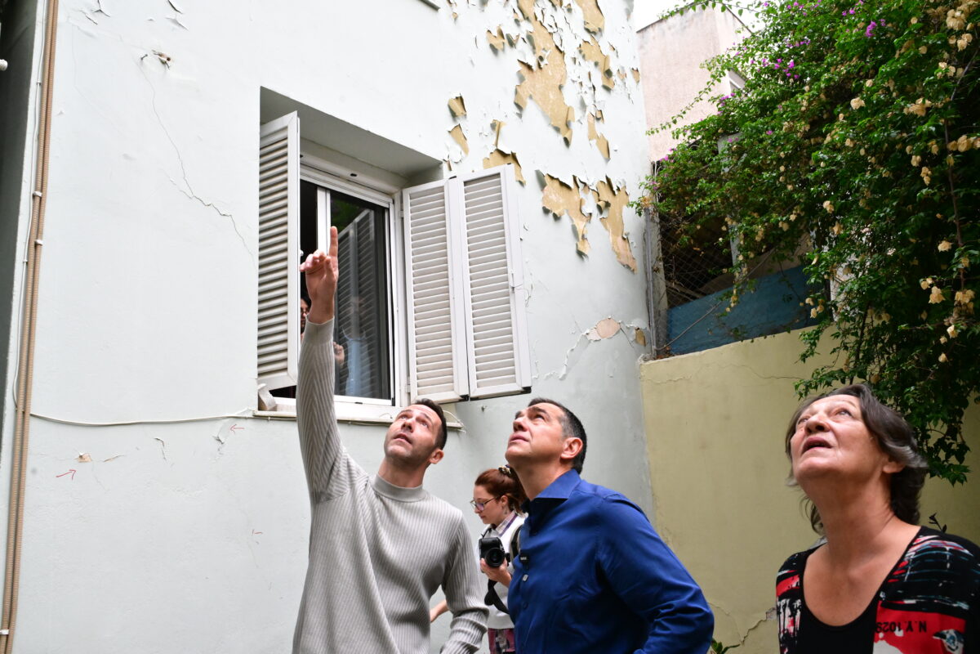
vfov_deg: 46.4
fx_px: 762
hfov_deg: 65.5
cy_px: 327
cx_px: 490
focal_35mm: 28
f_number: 10
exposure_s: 1/800
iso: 6400
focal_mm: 28
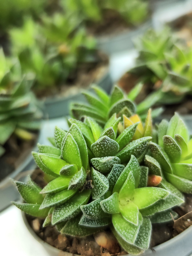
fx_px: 170
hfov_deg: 58.9
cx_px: 96
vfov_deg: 73.9
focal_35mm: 23
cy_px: 128
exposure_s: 1/88.9
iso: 1359
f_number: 1.69
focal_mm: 7.01
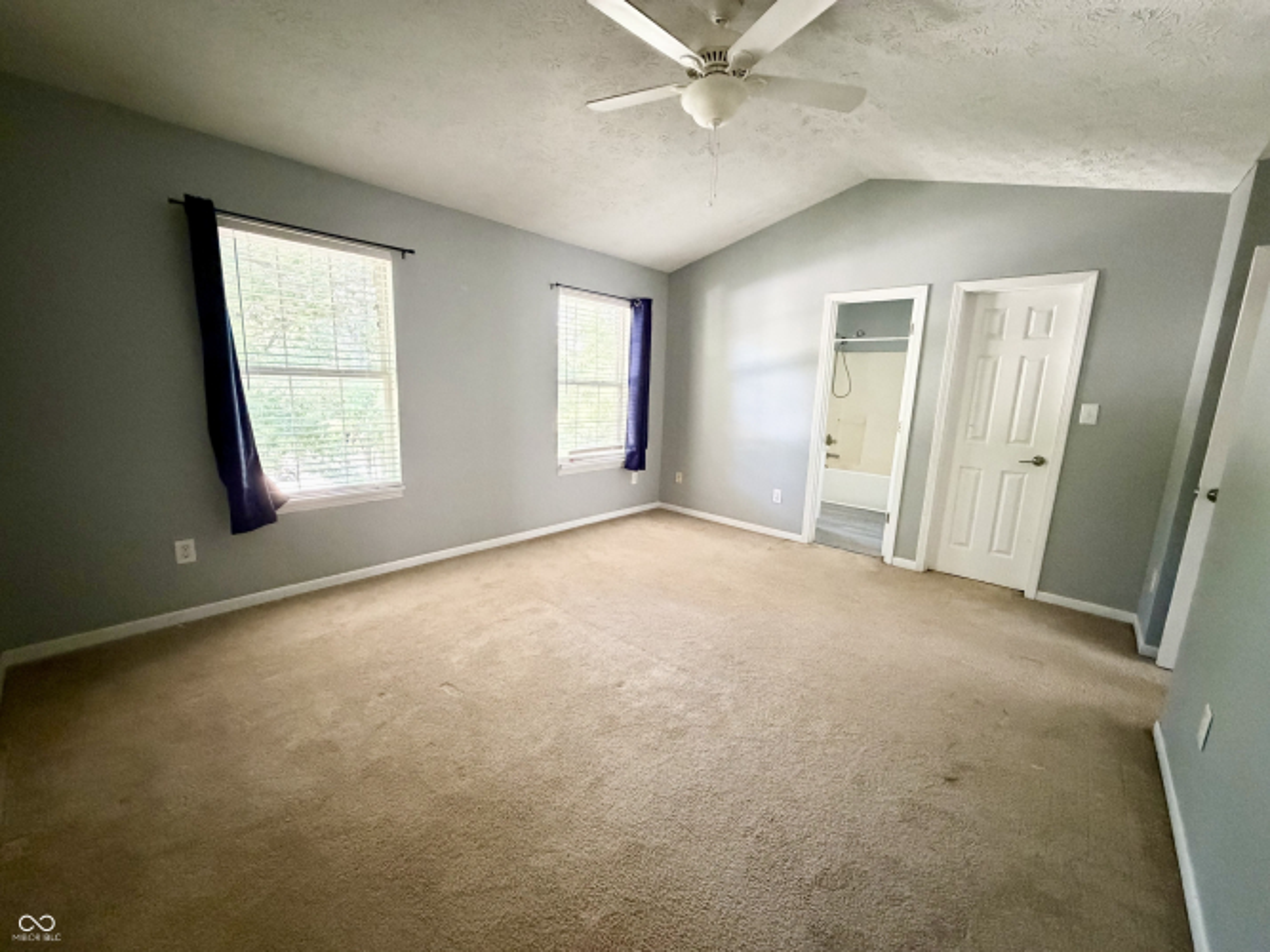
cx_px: 635
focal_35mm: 14
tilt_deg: -9.9
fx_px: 514
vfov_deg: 85.7
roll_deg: -1.4
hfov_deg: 102.1
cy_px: 476
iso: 1250
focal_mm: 2.22
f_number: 2.2
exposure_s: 1/59
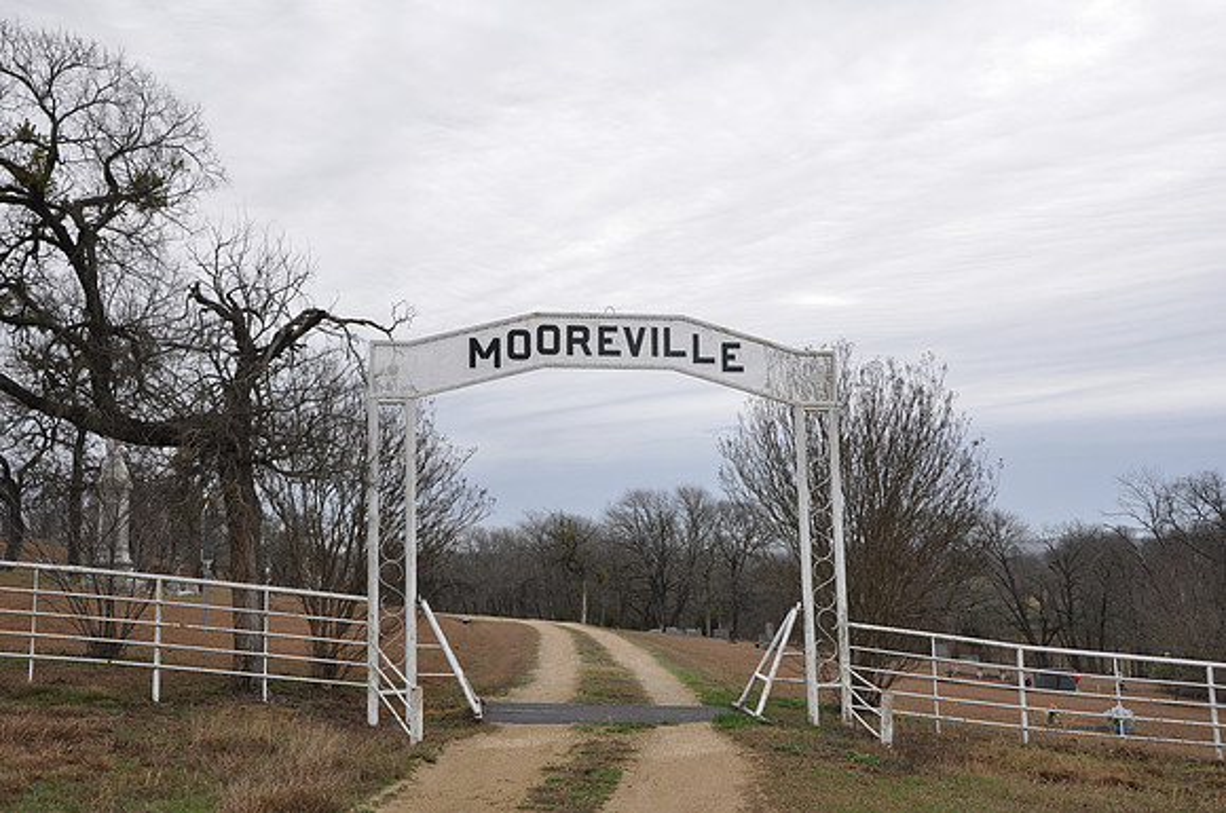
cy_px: 406
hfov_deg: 46.5
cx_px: 613
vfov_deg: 31.8
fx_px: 1428
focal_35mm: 42
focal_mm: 28
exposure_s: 1/80
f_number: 9
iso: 200
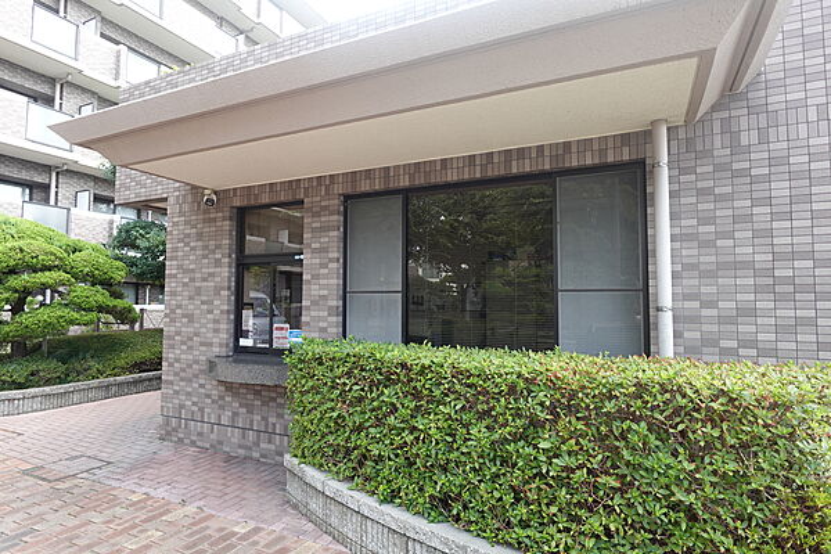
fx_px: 462
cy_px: 277
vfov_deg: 61.9
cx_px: 416
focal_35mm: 20
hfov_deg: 84.0
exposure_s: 1/320
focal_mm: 7.6
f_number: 2
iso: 125
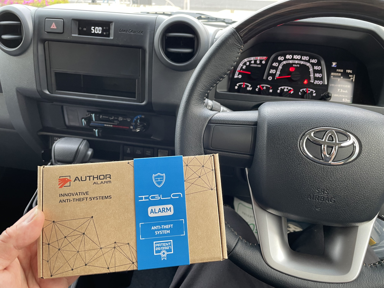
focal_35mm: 26
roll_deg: -1.6
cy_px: 144
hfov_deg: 67.3
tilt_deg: -31.7
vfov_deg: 53.1
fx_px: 288
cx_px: 192
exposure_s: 1/74
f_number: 1.6
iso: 125
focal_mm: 4.2
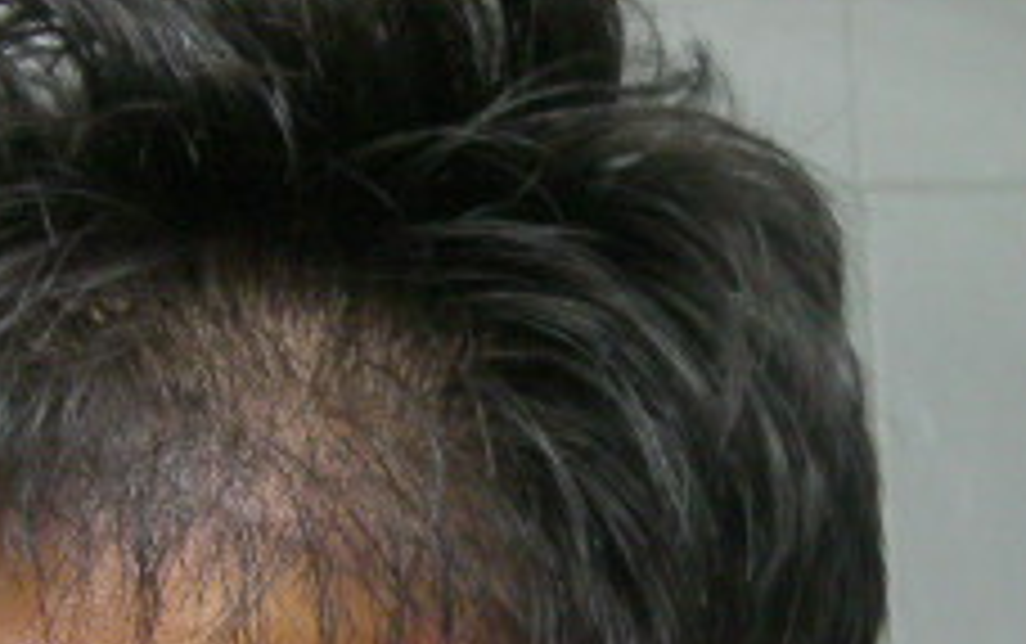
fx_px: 3163
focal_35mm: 113
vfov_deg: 11.6
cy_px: 437
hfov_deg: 18.4
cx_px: 662
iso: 200
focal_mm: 6.8
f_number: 3.5
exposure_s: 1/27
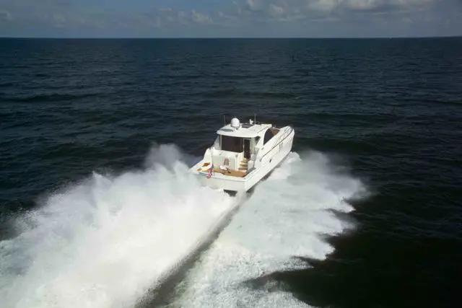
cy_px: 154
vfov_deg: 40.0
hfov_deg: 57.2
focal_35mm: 33
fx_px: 424
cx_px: 231
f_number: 4
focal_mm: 33
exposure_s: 1/350
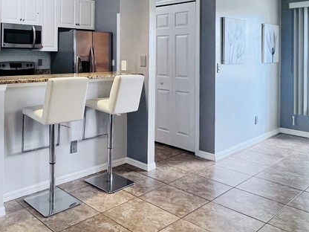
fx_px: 286
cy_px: 54
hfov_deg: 54.4
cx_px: 80
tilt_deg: -0.8
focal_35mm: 32
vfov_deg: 42.6
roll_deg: -0.3
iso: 125
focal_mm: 1.57
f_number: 1.8
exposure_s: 1/60
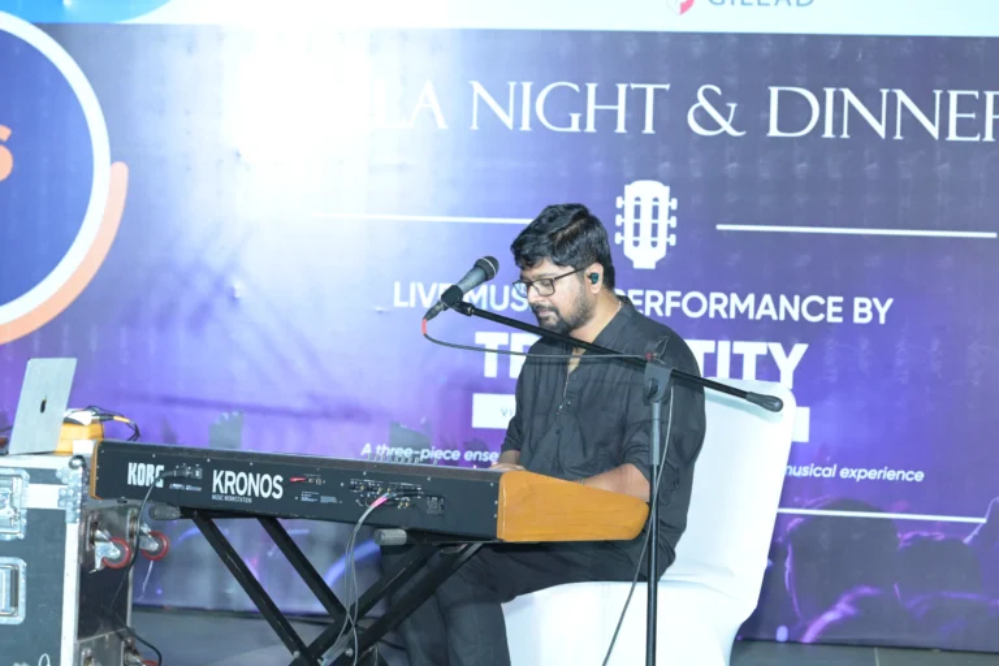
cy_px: 333
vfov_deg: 11.4
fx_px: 3330
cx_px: 500
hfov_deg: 17.1
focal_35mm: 120
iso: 6400
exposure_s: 1/125
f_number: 7.1
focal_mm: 120
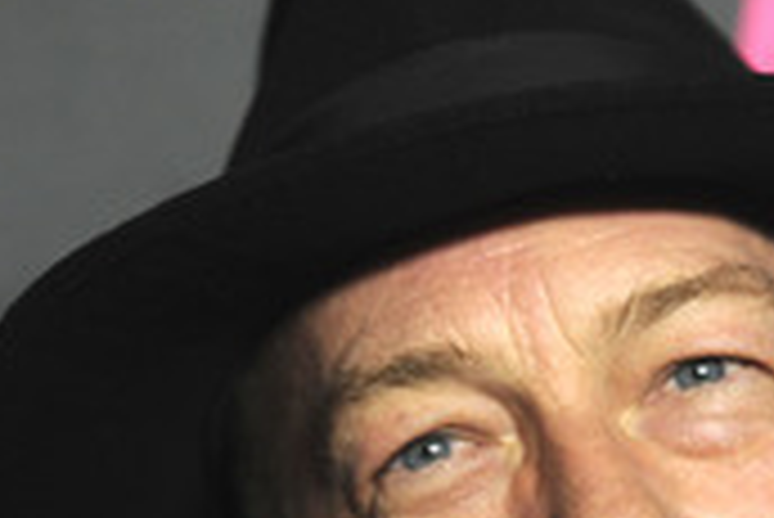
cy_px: 541
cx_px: 526
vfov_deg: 3.4
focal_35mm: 405
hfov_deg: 5.1
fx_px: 8715
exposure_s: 1/250
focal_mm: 155
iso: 1600
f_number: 4
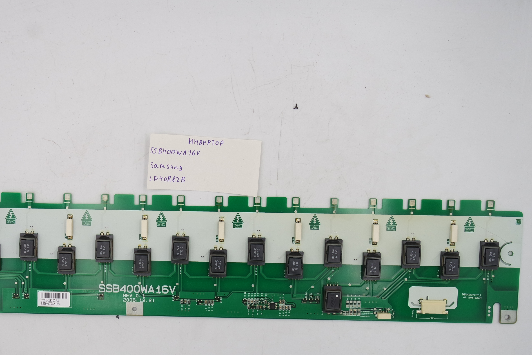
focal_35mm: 44
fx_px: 650
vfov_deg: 30.5
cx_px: 201
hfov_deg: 44.2
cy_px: 207
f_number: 5.6
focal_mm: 13
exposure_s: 1/100
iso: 160
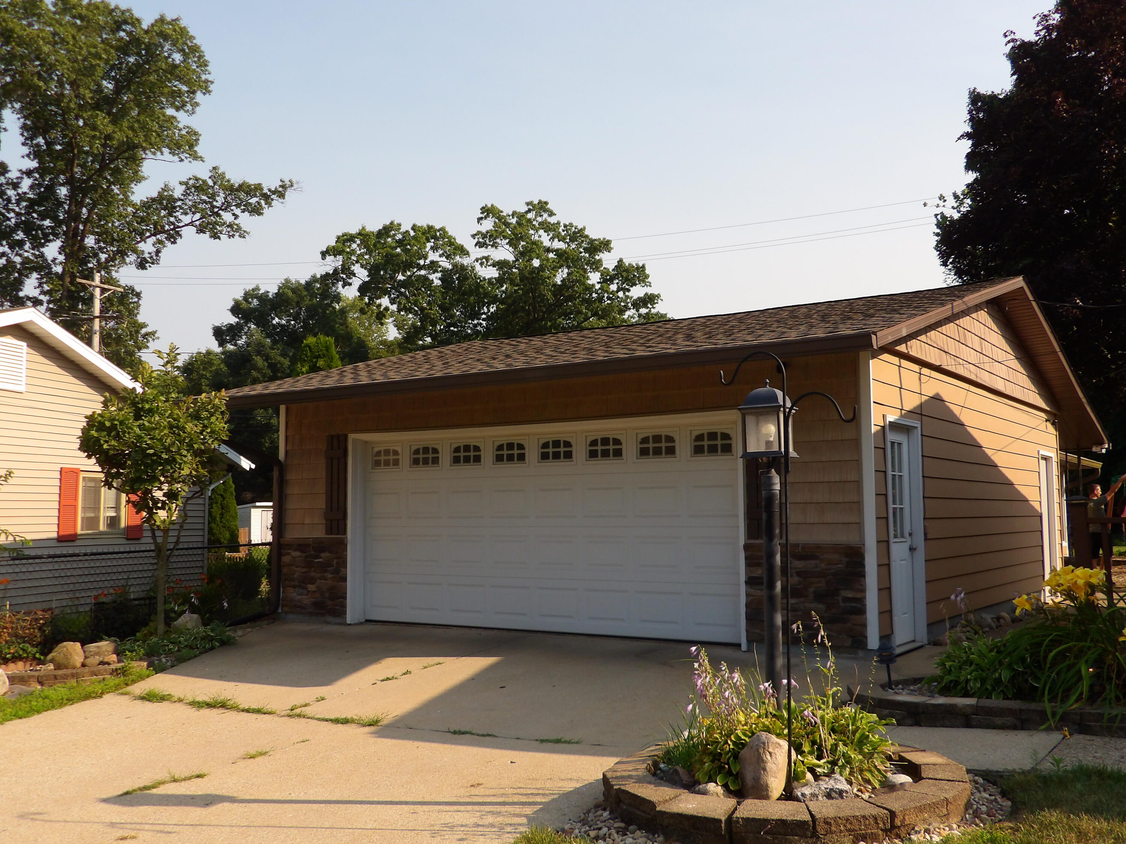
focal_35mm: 33
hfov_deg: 55.4
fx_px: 1073
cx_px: 563
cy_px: 422
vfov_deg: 42.9
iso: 100
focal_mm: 5.9
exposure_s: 1/786
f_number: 3.1
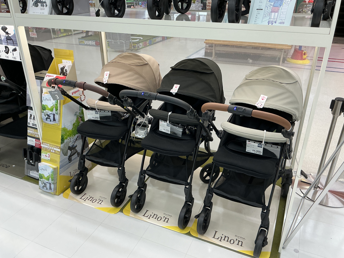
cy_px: 129
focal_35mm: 29
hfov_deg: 61.7
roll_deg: -0.5
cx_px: 172
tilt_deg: -25.9
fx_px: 288
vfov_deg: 48.2
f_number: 1.8
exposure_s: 1/100
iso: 50
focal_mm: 3
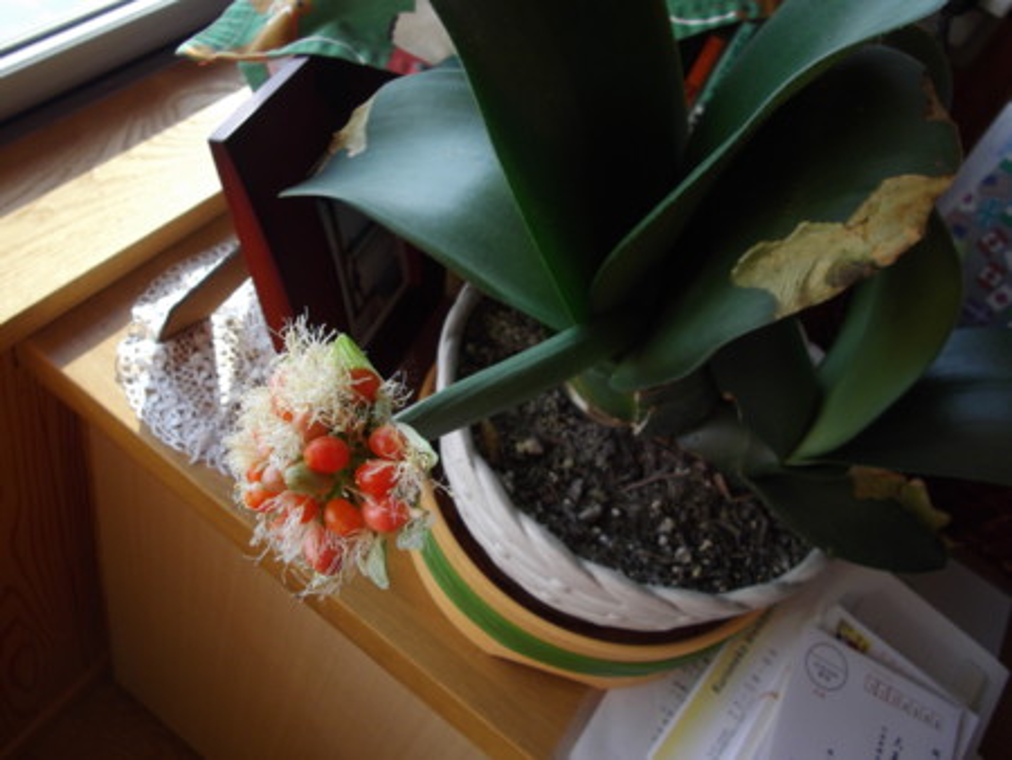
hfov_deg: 56.8
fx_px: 936
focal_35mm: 32
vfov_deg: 44.2
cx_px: 506
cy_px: 380
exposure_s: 1/100
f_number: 3.5
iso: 100
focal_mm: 5.8
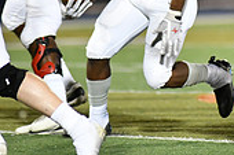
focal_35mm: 1026
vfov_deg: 1.3
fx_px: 6662
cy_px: -61
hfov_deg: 2.0
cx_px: 157
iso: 3600
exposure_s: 1/1000
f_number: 2.8
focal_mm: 300
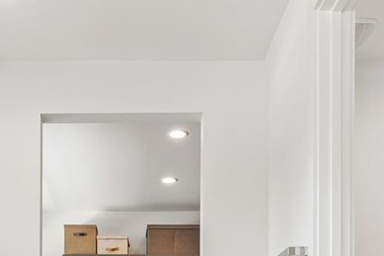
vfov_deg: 21.8
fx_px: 533
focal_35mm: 50
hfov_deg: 39.0
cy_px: 398
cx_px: 122
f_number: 7.1
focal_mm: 10
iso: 100
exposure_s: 1/13
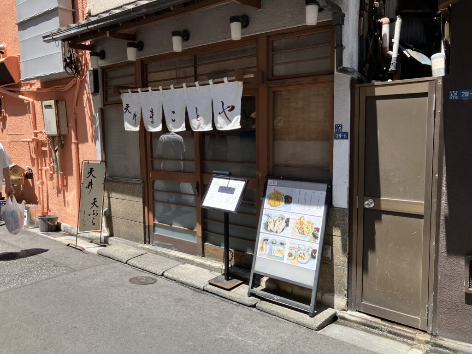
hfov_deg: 63.4
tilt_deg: -3.1
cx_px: 236
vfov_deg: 49.7
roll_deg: +0.3
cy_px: 177
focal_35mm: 28
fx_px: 382
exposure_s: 1/823
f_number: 1.8
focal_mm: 3.99
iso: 32
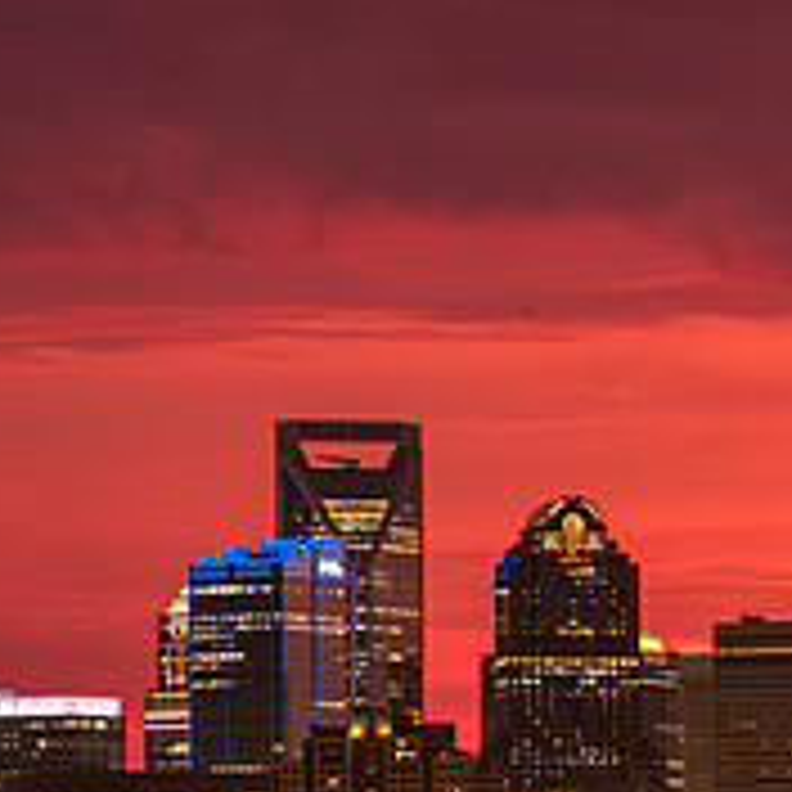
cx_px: 1161
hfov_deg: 7.2
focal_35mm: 238
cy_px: 853
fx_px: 6161
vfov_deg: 7.3
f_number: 14
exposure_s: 8
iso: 64
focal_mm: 85
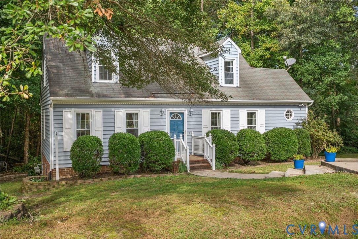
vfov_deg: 37.9
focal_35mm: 35
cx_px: 179
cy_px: 120
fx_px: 348
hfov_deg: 54.4
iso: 125
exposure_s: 1/80
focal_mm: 35
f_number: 4
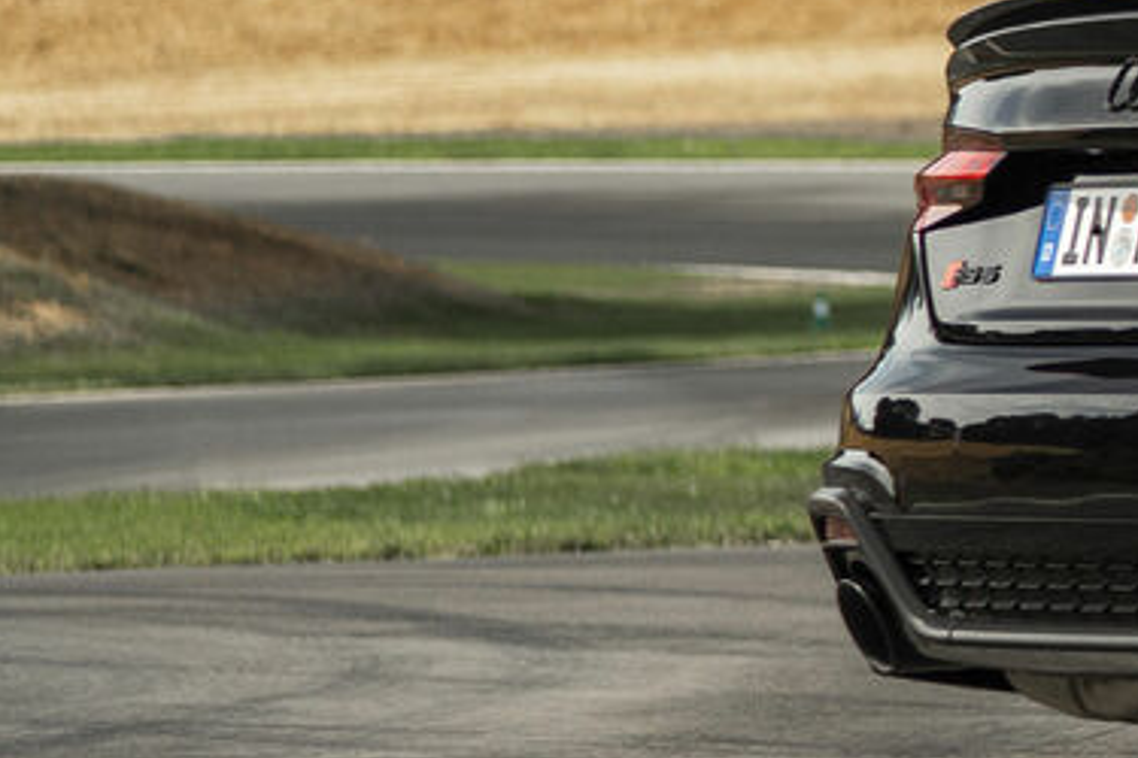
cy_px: -599
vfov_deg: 3.6
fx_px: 12138
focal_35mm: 384
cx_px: 3875
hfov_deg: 5.0
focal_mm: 50
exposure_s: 1/640
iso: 50
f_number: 2.2
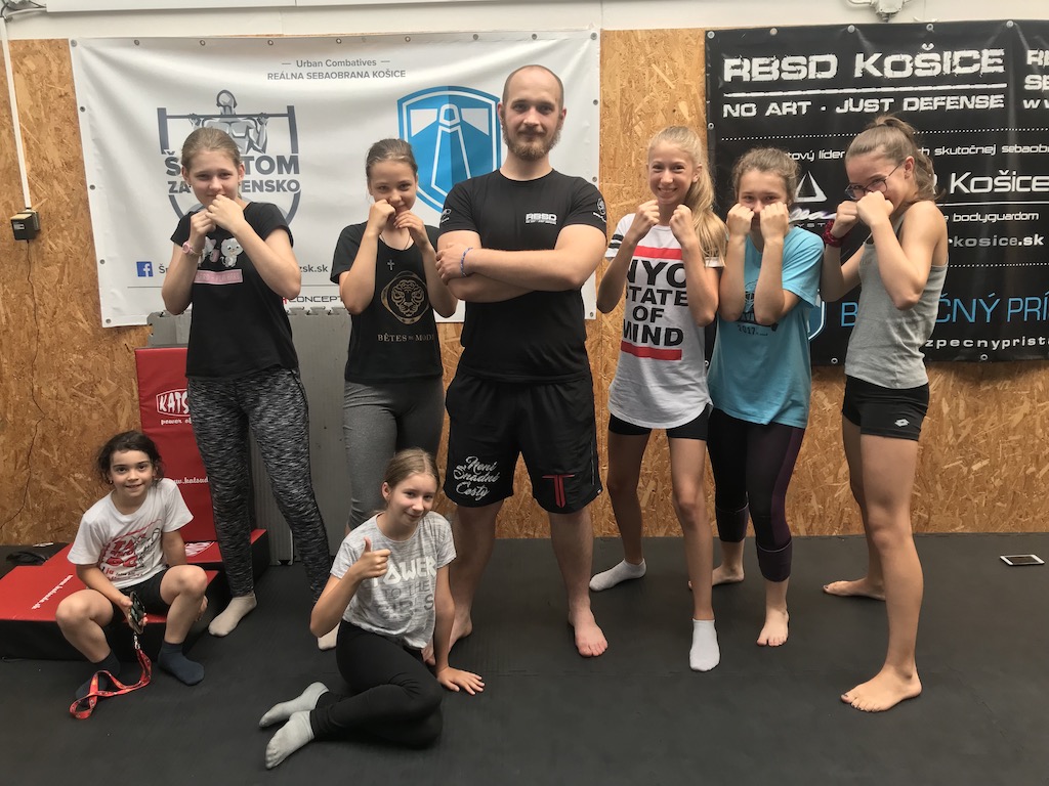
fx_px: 849
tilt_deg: -12.5
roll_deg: +0.7
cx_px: 524
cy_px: 393
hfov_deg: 63.4
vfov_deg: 49.7
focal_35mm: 28
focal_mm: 3.99
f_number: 1.8
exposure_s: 1/100
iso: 32
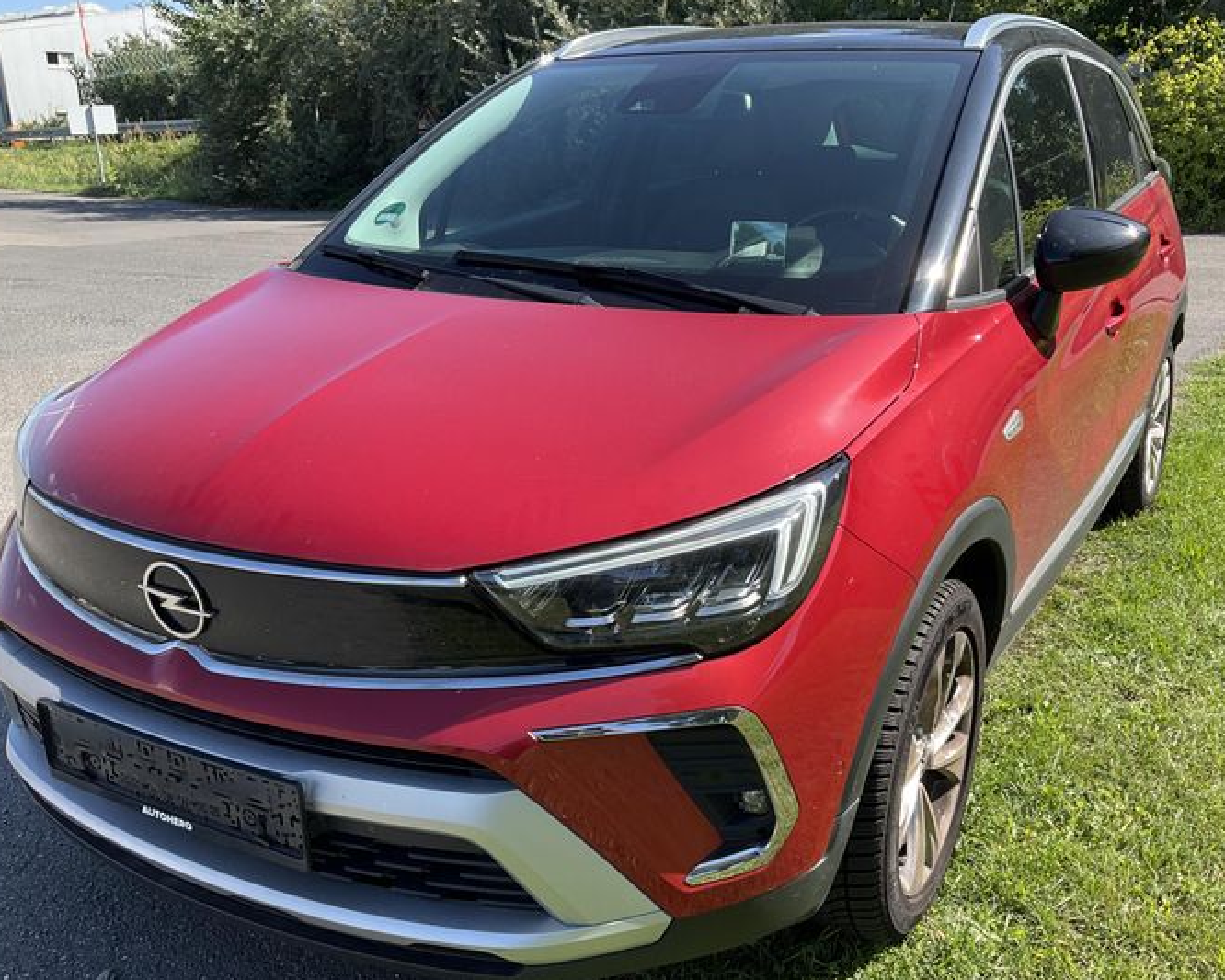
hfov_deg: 52.8
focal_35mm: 34
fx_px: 1233
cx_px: 651
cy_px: 541
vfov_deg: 43.3
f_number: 1.8
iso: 25
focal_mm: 3
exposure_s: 1/580
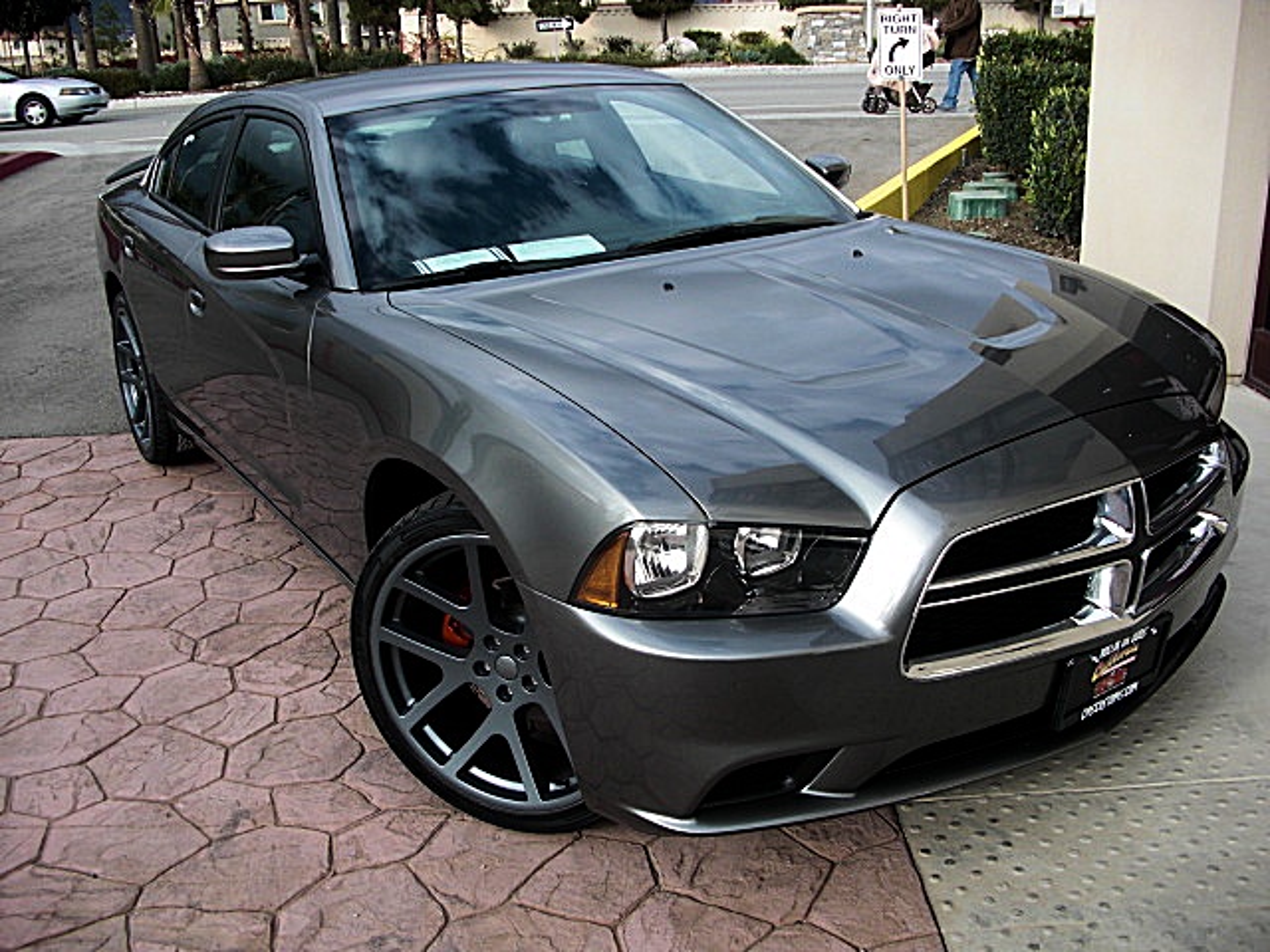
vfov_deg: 39.7
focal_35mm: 36
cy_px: 476
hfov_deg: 51.4
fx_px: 1321
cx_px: 635
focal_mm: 6.3
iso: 50
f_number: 2.8
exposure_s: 1/320
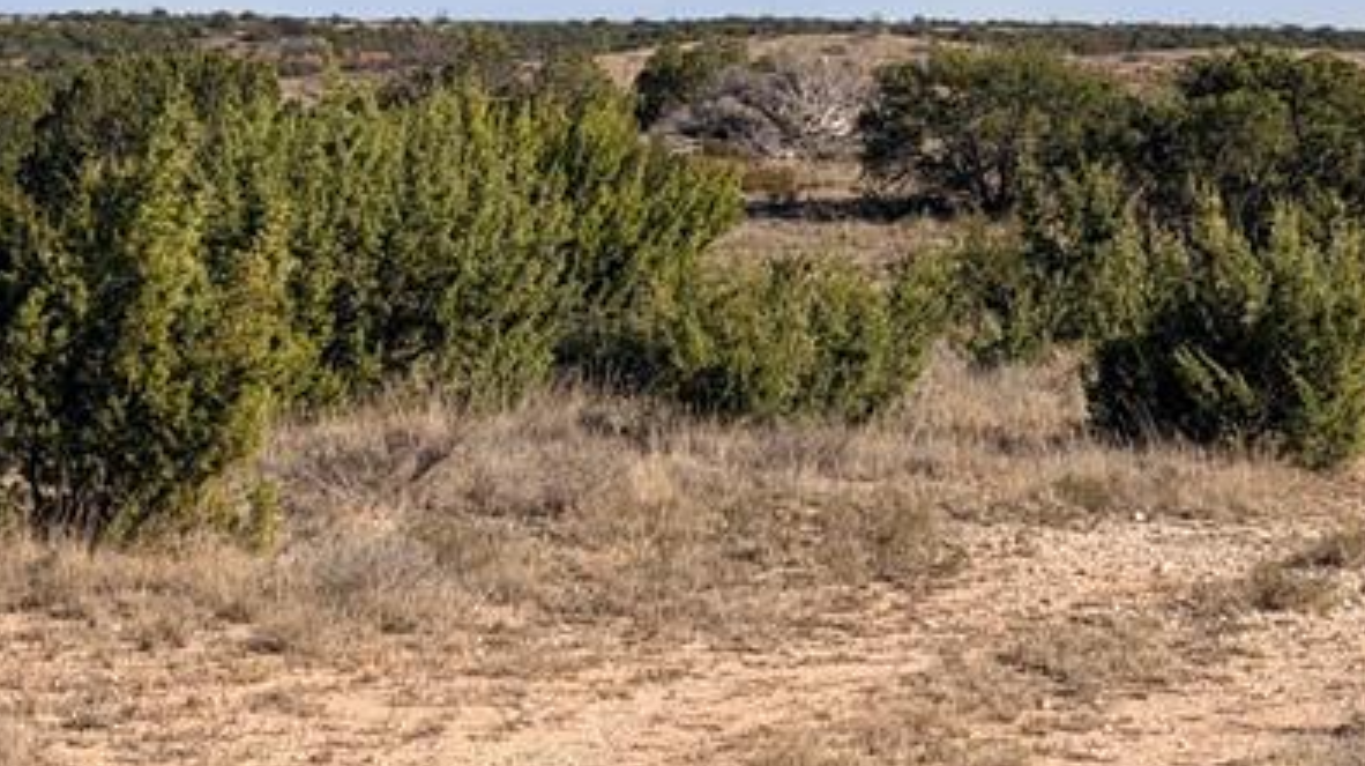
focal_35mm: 136
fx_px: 4919
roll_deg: -1.2
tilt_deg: +0.9
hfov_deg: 15.8
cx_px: 416
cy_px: 118
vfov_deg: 8.9
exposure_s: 1/7874
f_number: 1.78
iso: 80
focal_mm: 6.76
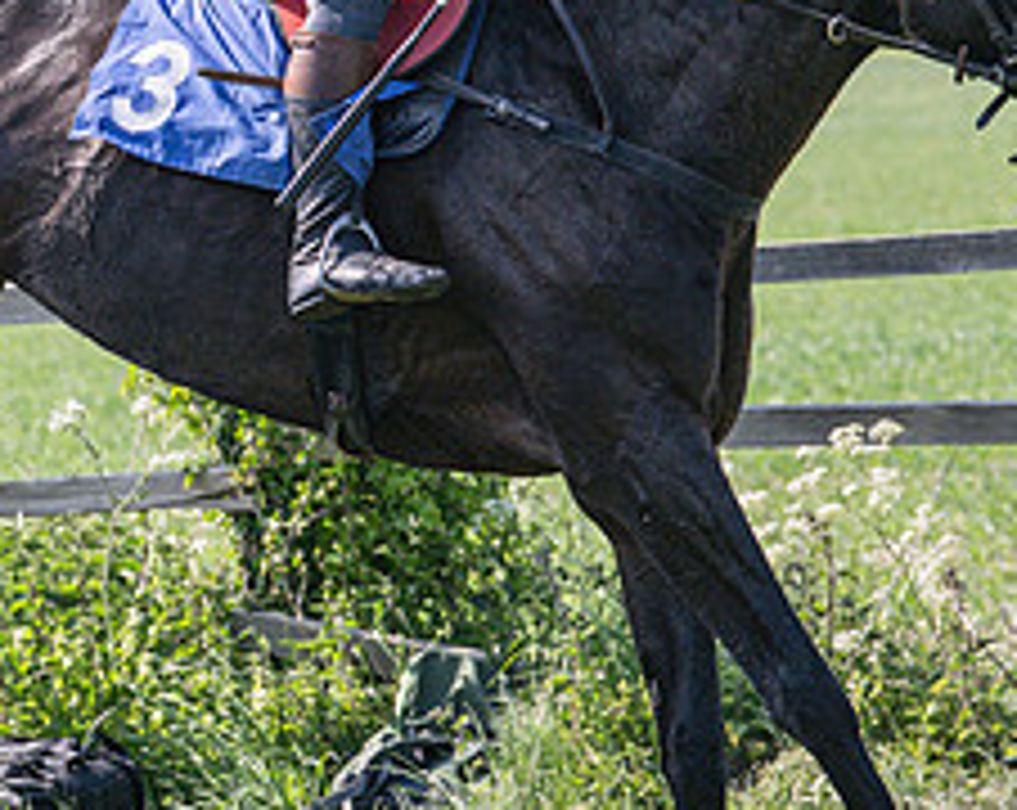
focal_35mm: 272
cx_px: 386
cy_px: 224
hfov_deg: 7.1
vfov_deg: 5.7
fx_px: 8173
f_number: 4
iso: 400
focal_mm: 85
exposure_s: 1/3200
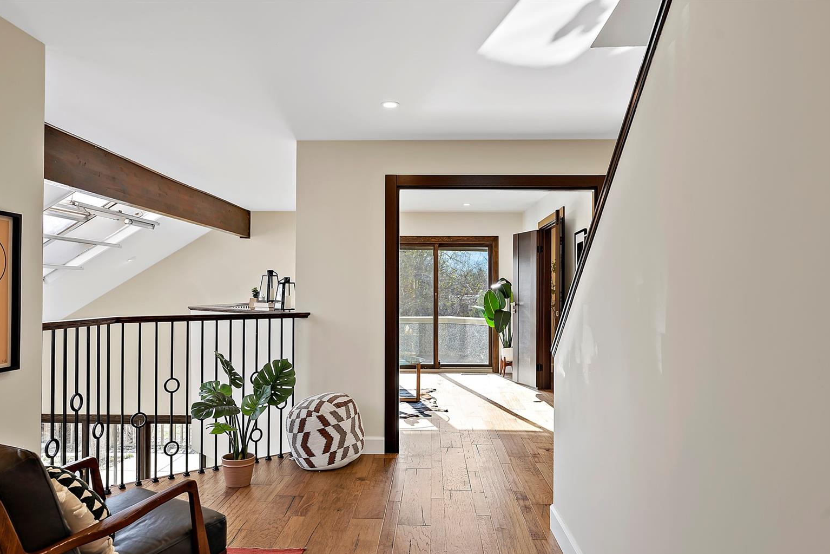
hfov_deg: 73.5
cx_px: 413
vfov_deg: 52.9
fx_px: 556
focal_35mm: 24
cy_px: 288
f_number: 8
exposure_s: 1/2
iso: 80
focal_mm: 23.1
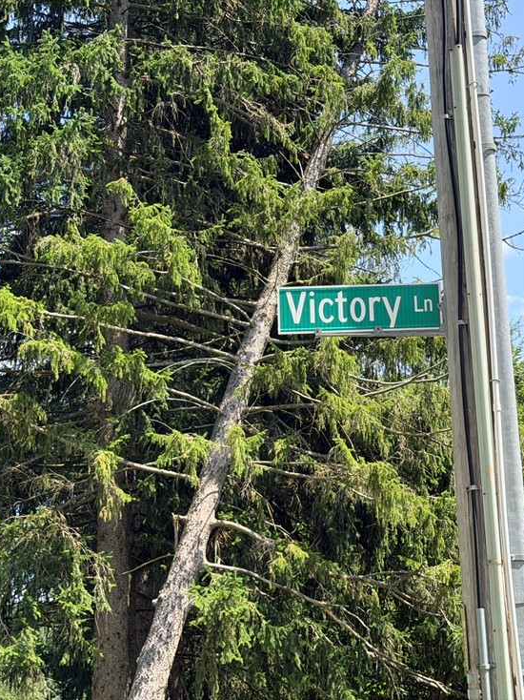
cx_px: 294
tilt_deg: +15.6
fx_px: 1353
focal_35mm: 67
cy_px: 336
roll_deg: -0.1
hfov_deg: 21.9
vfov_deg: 29.0
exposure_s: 1/2088
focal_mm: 6.76
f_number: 1.78
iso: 80
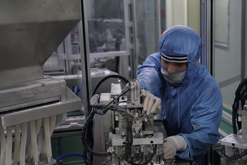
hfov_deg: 34.5
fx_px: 398
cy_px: 96
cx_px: 119
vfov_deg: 23.4
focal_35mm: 58
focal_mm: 46
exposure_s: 1/320
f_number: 4
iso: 4000
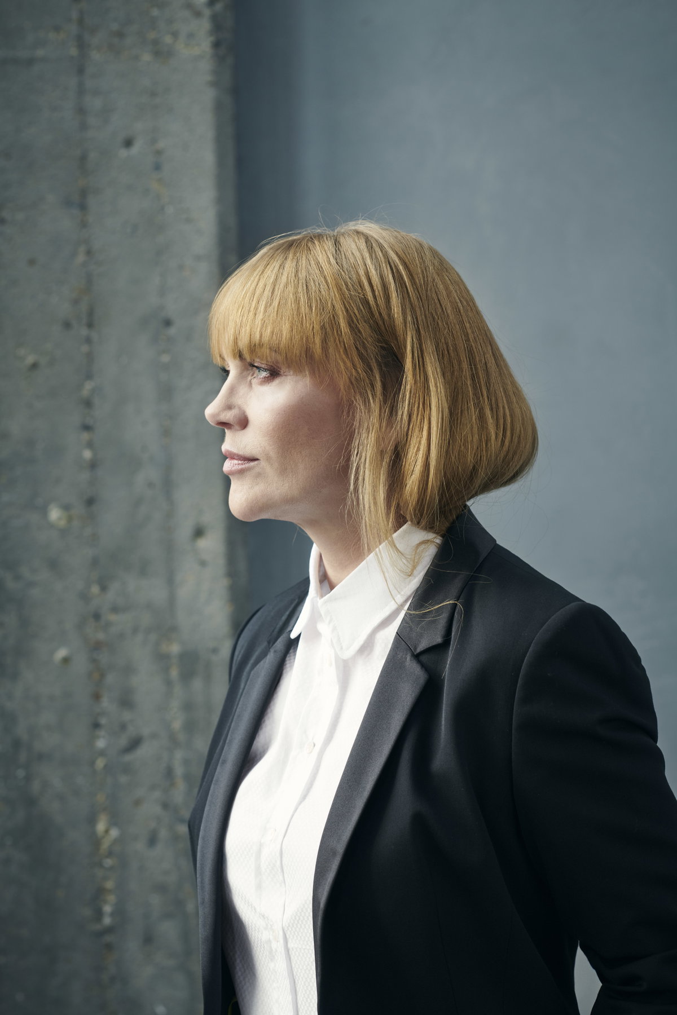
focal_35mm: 85
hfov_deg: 16.1
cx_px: 338
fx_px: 2398
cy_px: 508
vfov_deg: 23.9
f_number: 5
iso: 400
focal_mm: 85
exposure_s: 1/80
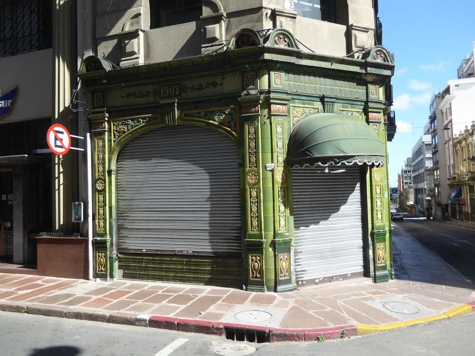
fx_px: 398
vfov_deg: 48.2
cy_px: 178
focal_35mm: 29
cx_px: 238
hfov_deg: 61.7
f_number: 3.5
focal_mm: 5
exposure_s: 1/400
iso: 80
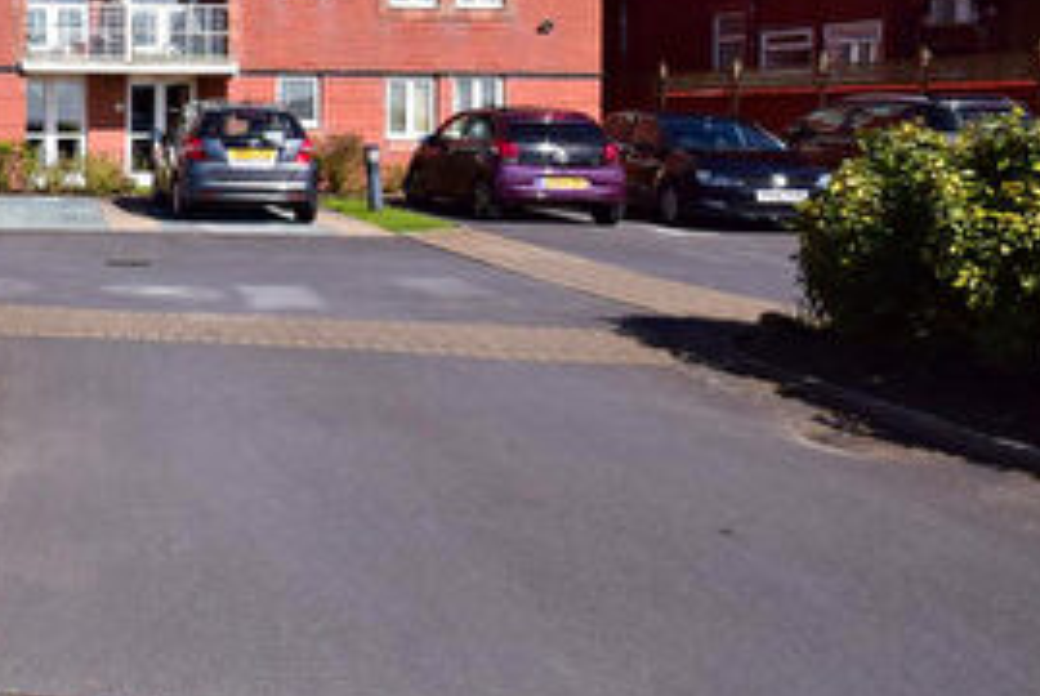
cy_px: 135
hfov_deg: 38.8
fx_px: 1128
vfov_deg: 33.3
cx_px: -155
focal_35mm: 39
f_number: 16
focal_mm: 10
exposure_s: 1/1000
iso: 400
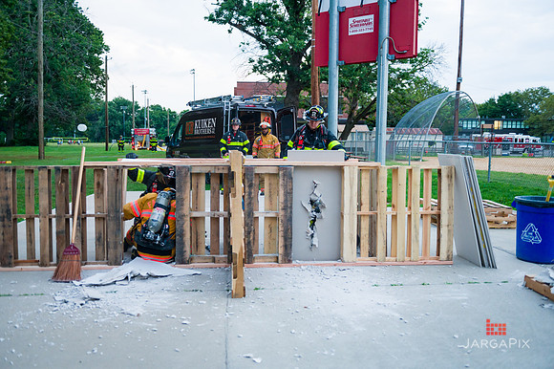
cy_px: 184
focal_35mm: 32
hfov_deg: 58.7
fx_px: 492
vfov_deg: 41.1
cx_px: 277
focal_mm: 32
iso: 1600
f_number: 3.2
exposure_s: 1/200
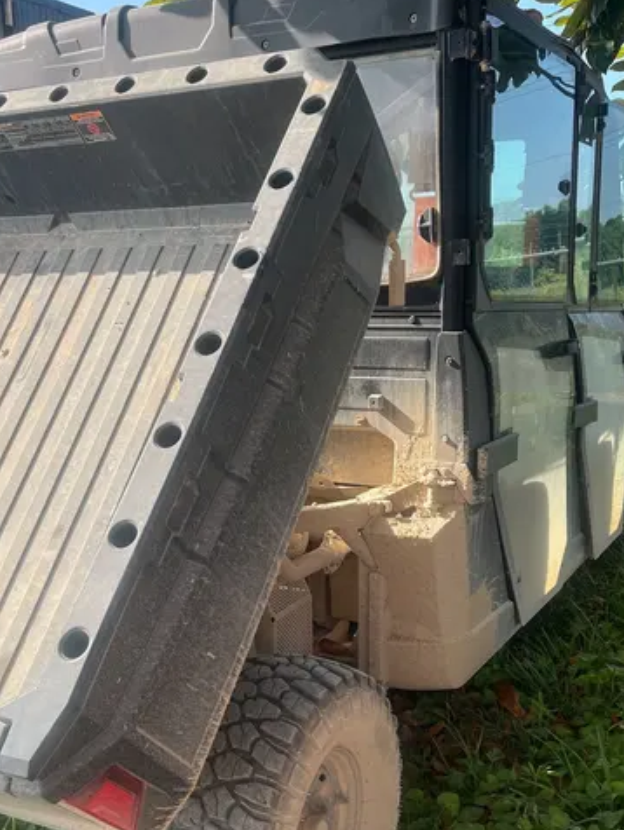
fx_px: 960
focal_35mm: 40
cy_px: 564
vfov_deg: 45.9
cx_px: 268
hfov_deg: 36.0
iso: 50
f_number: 1.6
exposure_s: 1/1096
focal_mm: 5.1
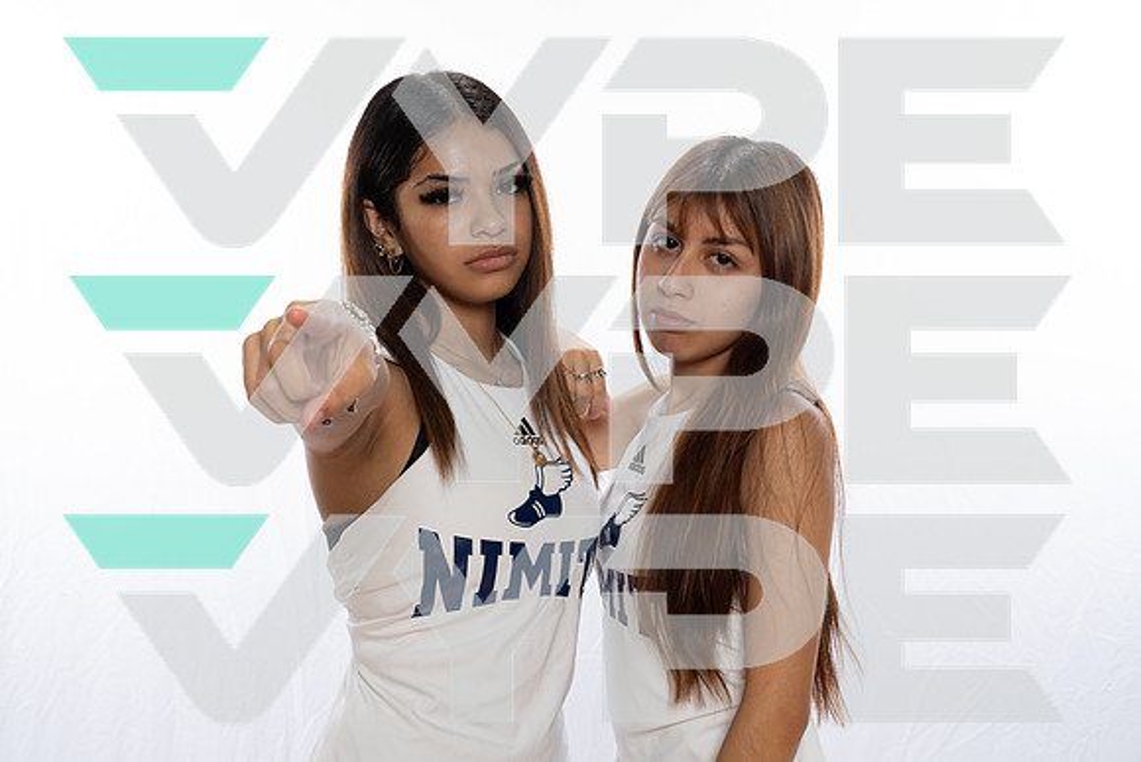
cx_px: 570
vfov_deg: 25.5
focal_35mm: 53
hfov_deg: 37.5
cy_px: 381
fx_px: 1680
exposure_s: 1/250
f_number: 11
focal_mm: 53
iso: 1250
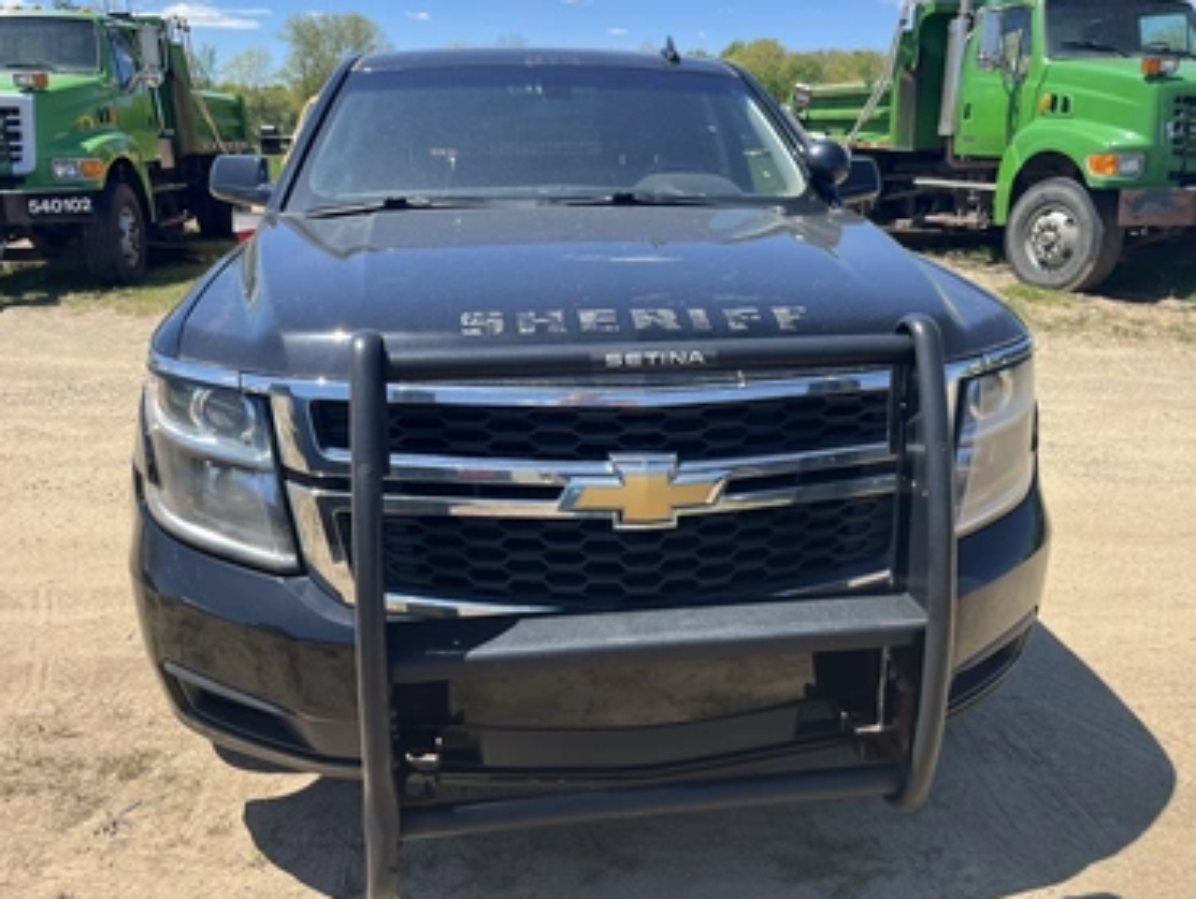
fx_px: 968
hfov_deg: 63.4
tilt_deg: -13.1
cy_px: 419
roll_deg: +0.6
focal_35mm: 28
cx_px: 619
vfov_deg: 49.8
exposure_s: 1/1497
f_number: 1.6
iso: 50
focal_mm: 5.1
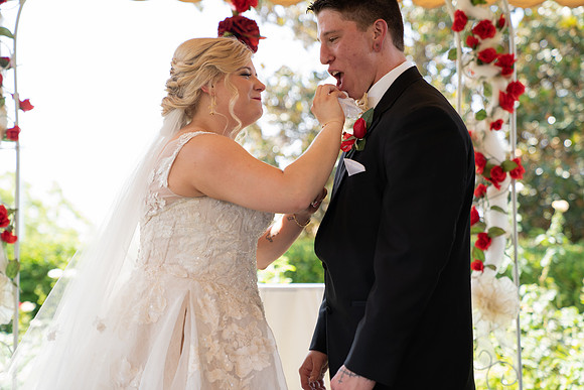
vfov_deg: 20.3
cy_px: 195
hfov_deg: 30.1
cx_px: 292
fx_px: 1087
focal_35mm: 67
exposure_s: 1/250
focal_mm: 67
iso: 200
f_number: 2.8
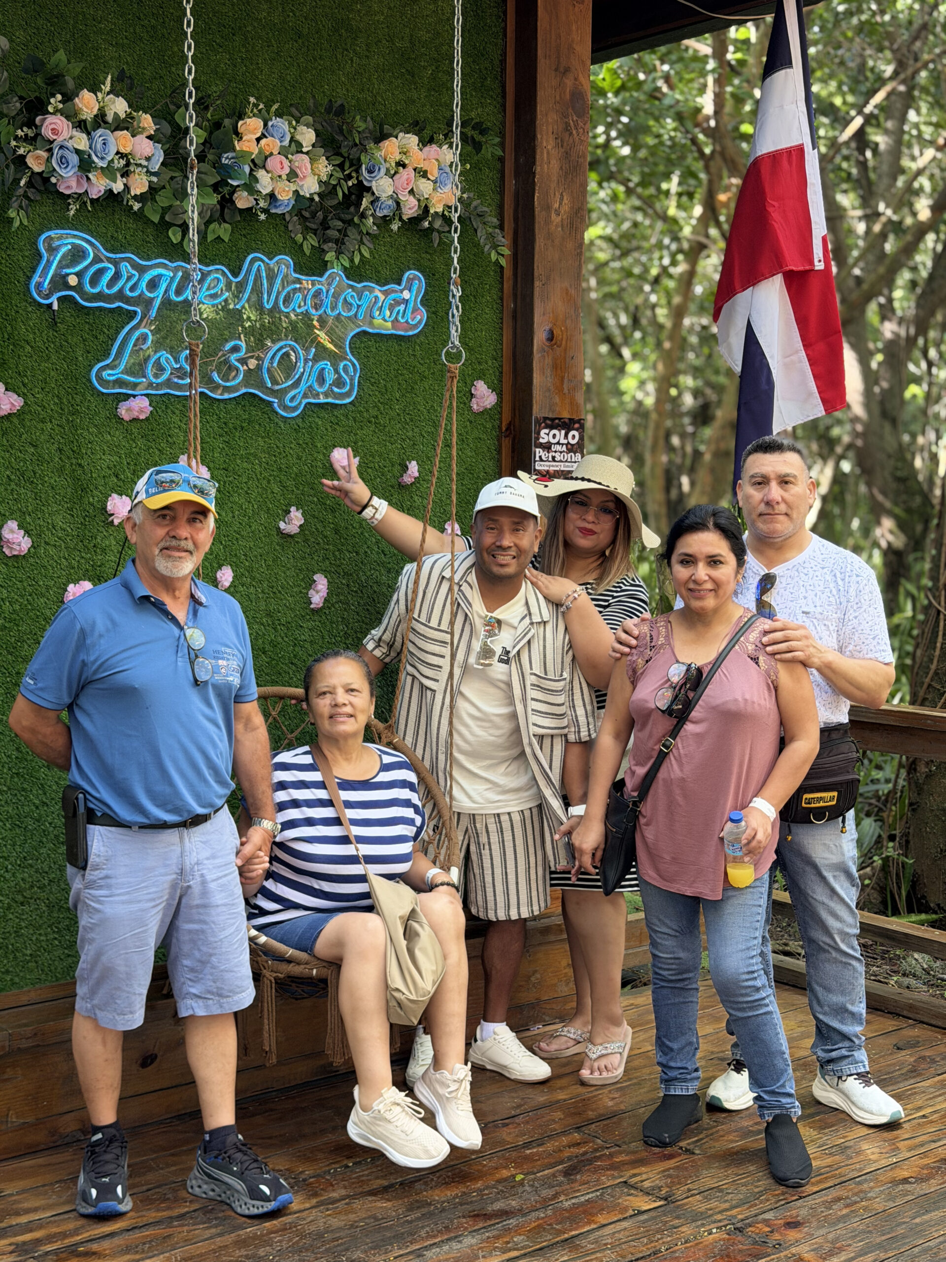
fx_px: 1749
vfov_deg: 39.7
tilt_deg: -4.7
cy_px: 631
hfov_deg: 30.3
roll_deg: -0.8
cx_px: 473
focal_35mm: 48
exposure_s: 1/94
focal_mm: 6.76
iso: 200
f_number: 1.78
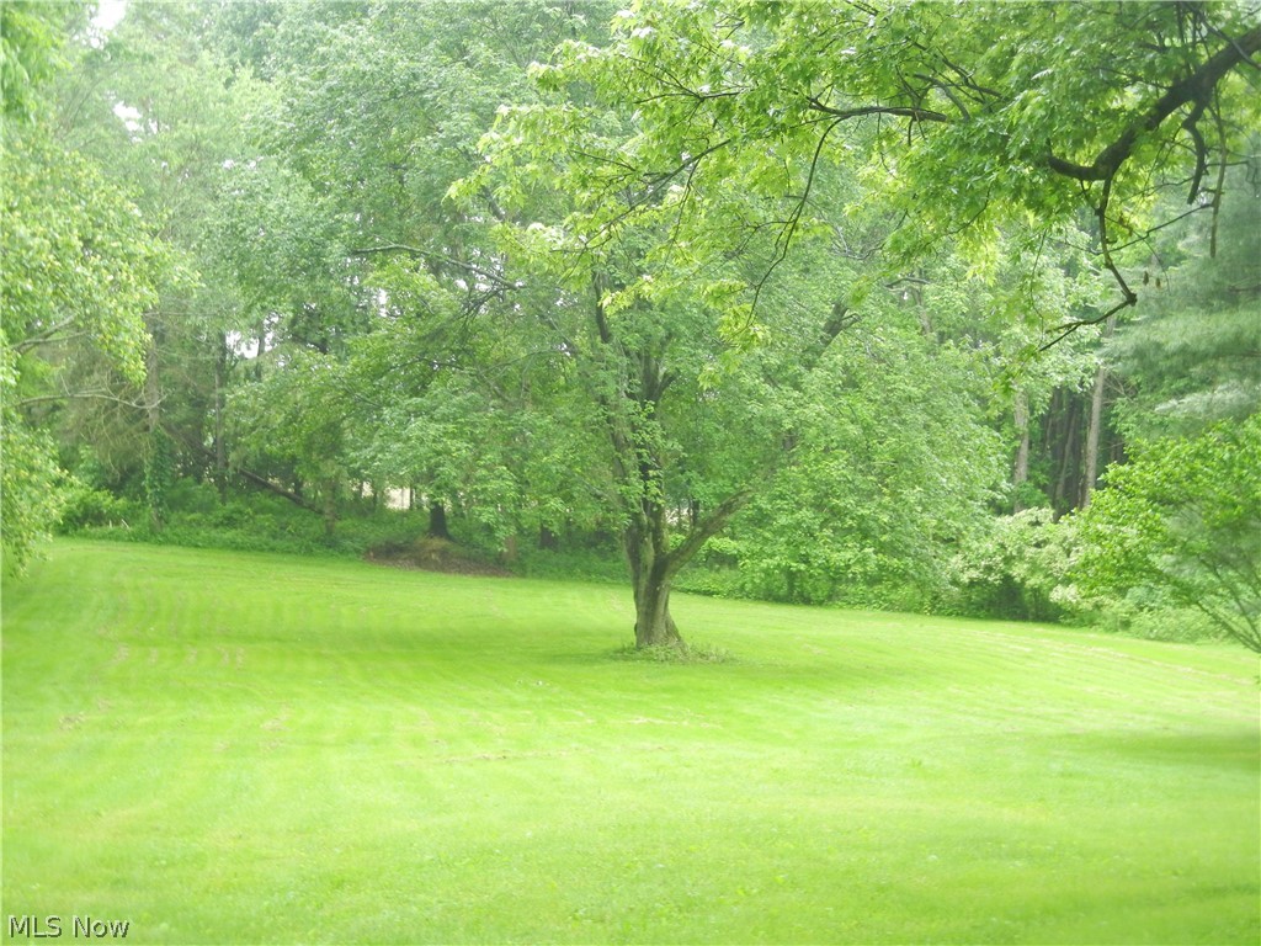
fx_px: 2149
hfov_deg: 32.7
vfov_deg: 24.8
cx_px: 630
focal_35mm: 59
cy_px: 473
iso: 307
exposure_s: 1/30
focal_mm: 10.6
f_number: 4
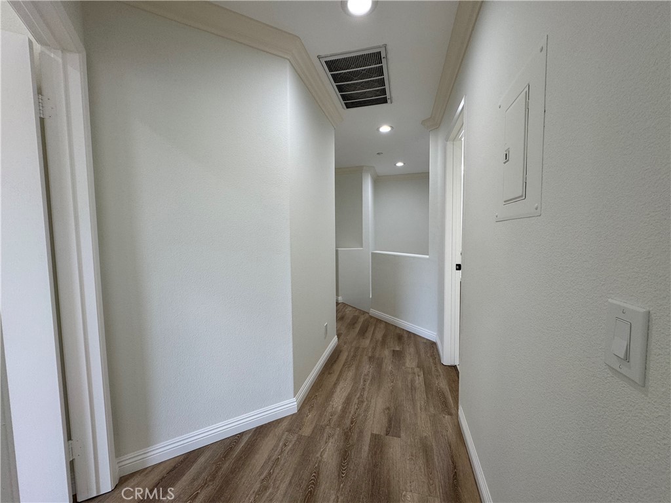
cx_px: 336
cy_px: 252
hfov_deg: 102.1
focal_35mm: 14
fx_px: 271
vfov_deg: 85.7
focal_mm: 2.22
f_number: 2.2
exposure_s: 1/120
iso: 100
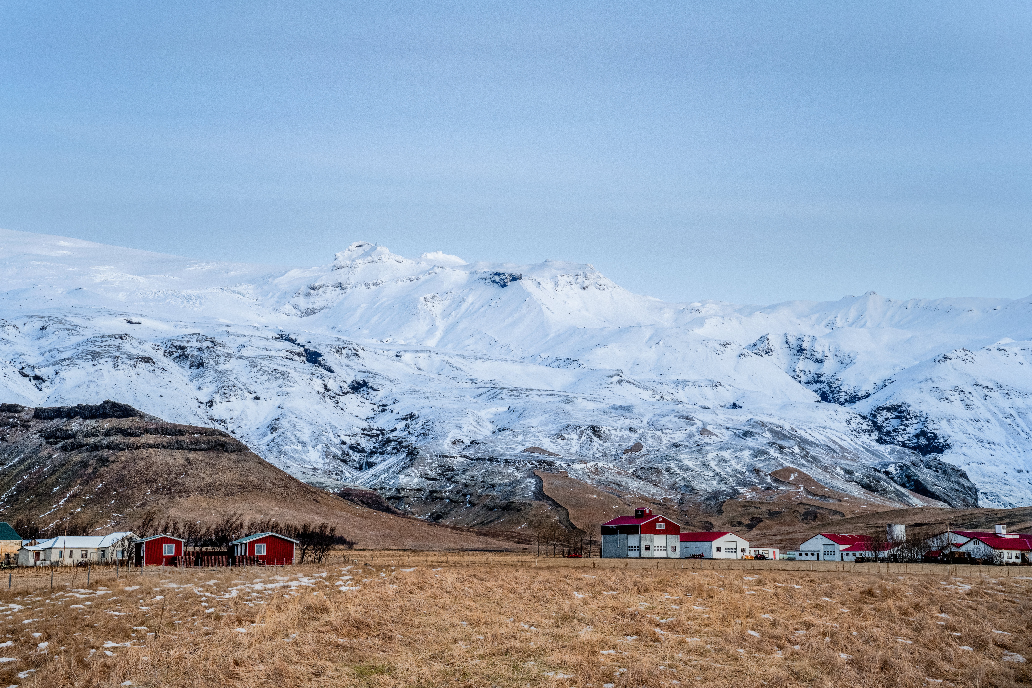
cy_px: 344
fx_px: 2007
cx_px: 516
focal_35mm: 70
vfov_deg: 19.5
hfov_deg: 28.8
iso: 800
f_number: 14
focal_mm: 70
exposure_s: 1/125
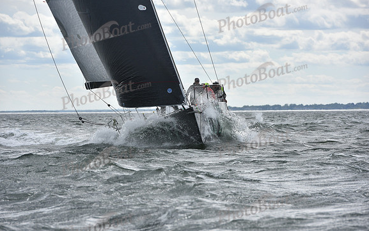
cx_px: 185
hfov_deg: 10.2
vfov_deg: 6.4
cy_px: 117
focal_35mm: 205
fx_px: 2062
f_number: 8
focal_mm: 200
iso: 320
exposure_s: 1/1000
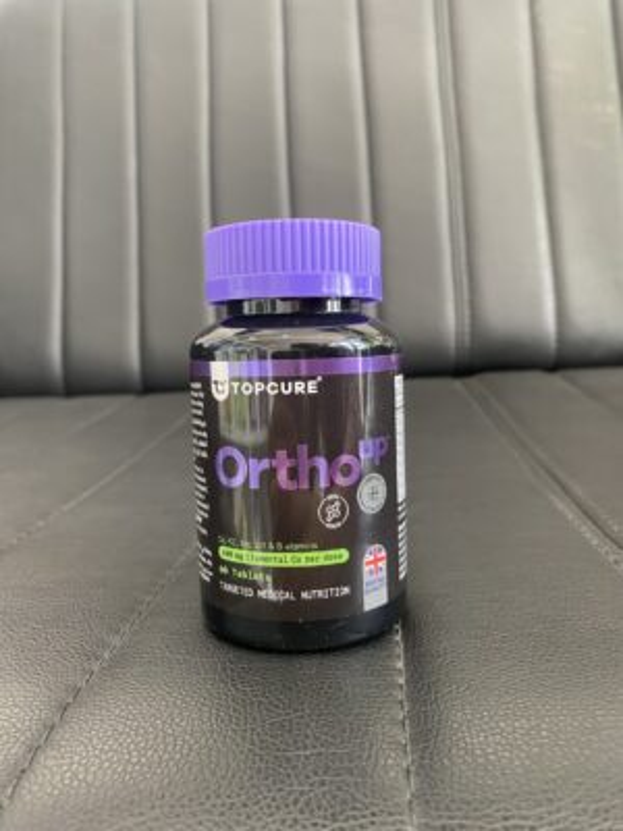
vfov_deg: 67.3
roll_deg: +5.2
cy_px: 416
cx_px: 312
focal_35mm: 26
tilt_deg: -9.9
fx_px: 624
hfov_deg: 53.1
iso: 125
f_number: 1.8
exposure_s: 1/95
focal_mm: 4.25
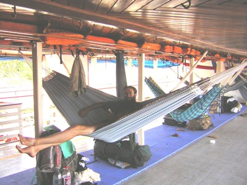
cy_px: 92
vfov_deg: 39.7
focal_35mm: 36
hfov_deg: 51.4
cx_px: 124
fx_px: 257
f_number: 2.6
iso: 50
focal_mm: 4.7
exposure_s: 1/156
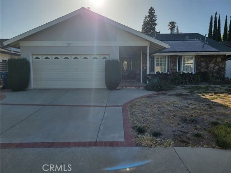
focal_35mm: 26
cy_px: 86
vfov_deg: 53.0
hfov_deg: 67.3
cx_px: 116
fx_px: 173
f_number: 1.8
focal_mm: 5.4
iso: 40
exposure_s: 1/2371
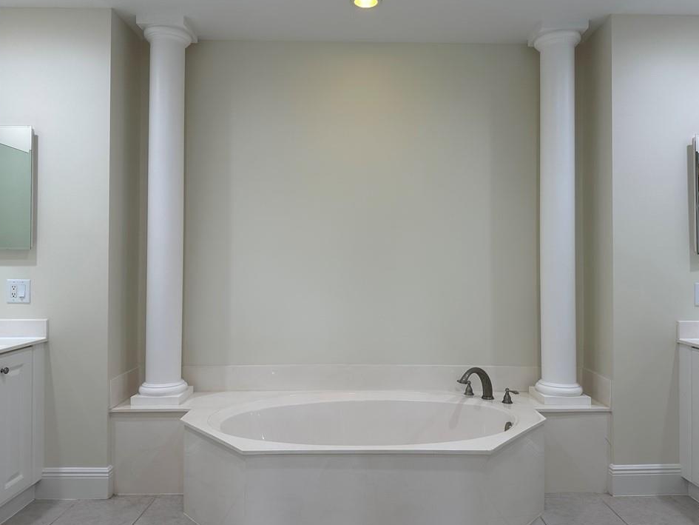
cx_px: 367
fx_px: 525
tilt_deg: +0.0
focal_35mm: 26
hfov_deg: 67.3
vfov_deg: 53.1
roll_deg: -1.0
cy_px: 255
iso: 50
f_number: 1.78
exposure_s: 1/121
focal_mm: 6.86
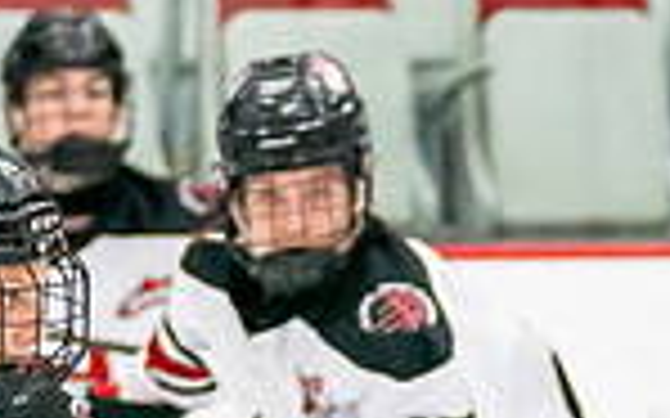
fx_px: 18654
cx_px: 228
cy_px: 1072
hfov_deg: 2.1
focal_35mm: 1022
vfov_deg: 1.3
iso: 3200
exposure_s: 1/1250
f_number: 2.8
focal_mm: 127
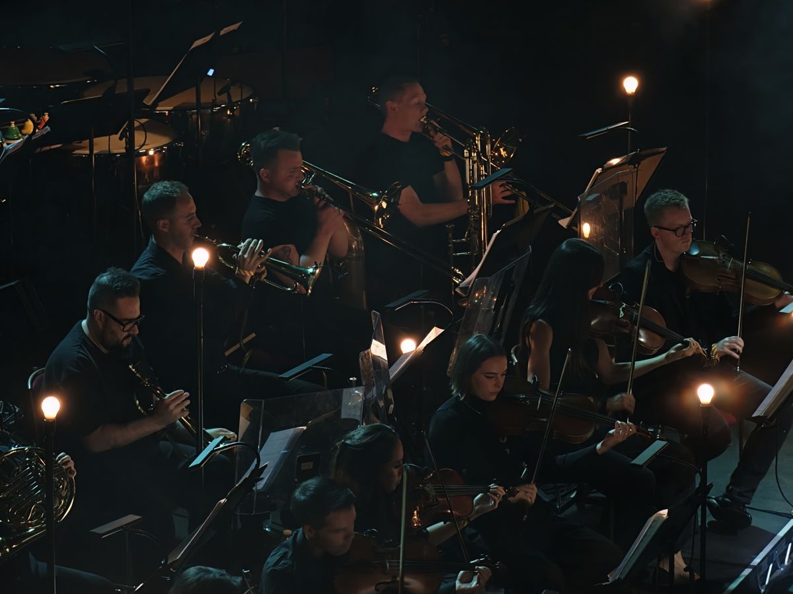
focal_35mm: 230
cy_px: 297
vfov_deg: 6.5
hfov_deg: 8.6
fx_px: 5269
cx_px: 396
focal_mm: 16.53
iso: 4000
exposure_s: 1/37.8
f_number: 2.1
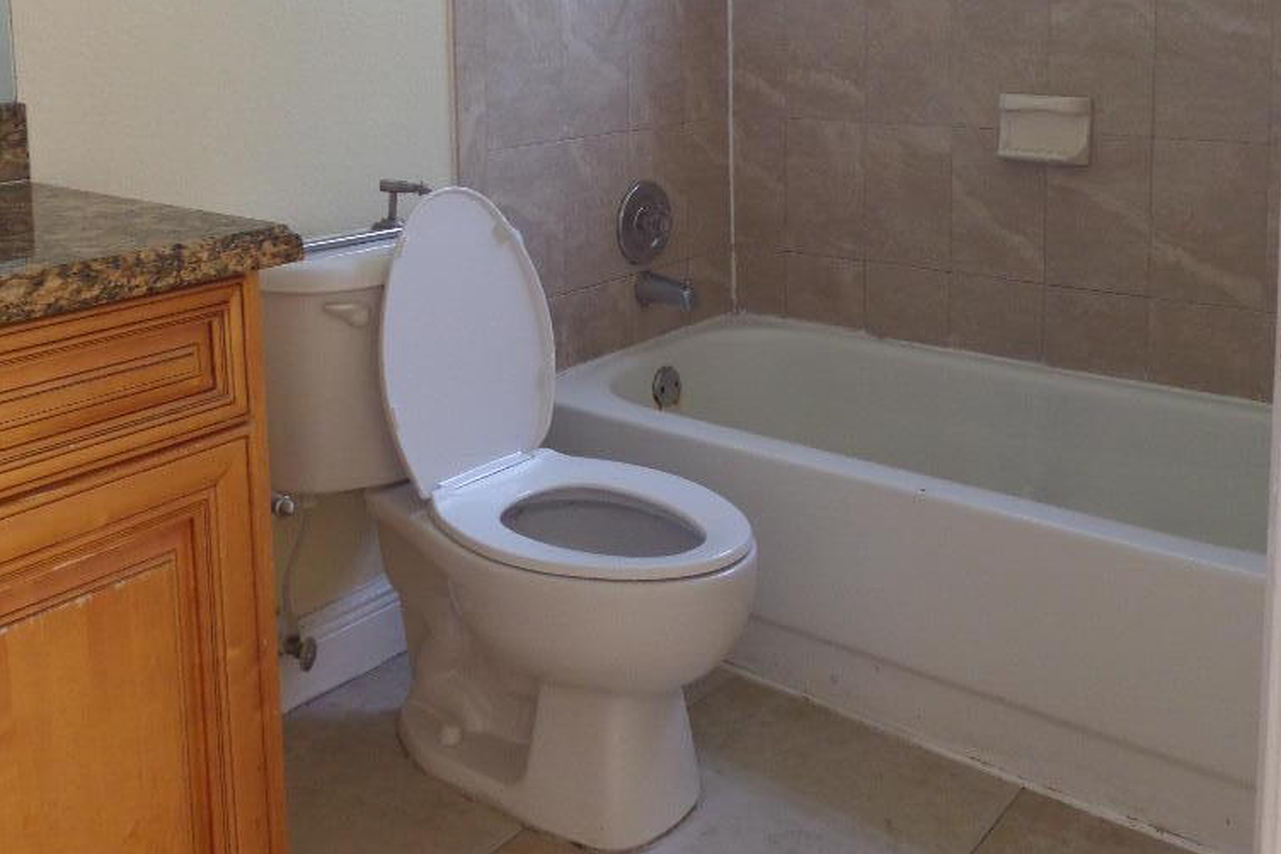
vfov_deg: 36.9
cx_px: 652
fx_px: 1209
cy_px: 121
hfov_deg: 55.8
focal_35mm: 34
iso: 240
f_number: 3.2
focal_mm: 4
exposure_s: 1/30
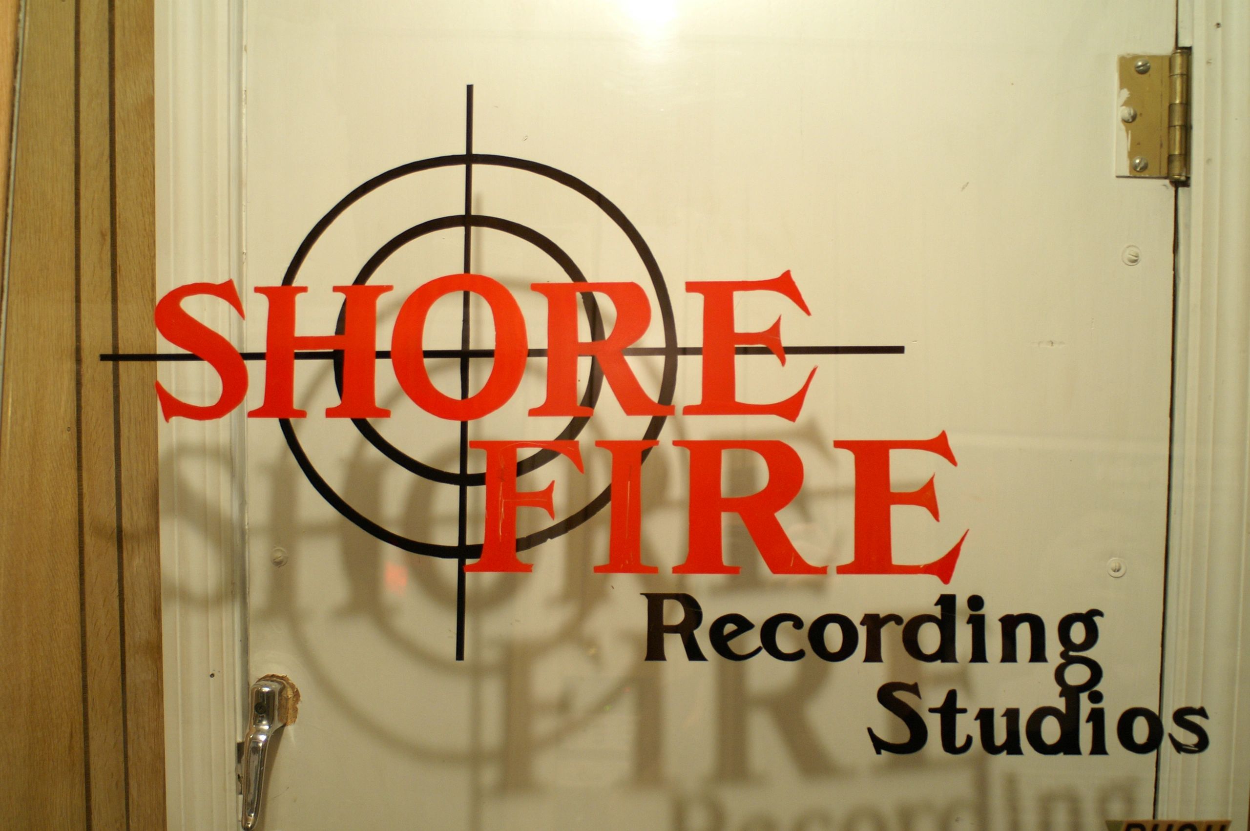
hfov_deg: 46.4
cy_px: 416
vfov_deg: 31.8
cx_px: 625
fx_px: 1457
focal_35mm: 42
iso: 400
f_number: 3.5
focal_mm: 28
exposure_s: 1/8
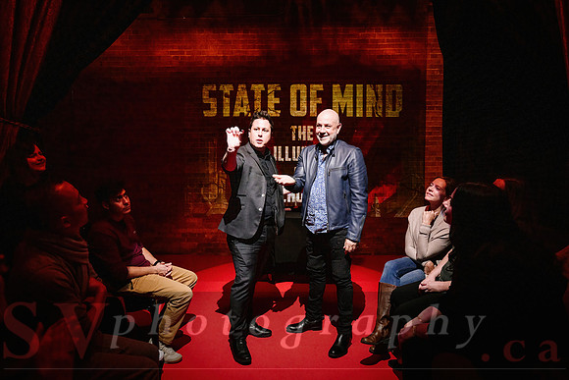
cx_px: 284
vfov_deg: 52.1
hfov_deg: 72.5
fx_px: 388
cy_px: 190
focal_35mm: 25
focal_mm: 24
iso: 3200
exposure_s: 1/160
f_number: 2.8
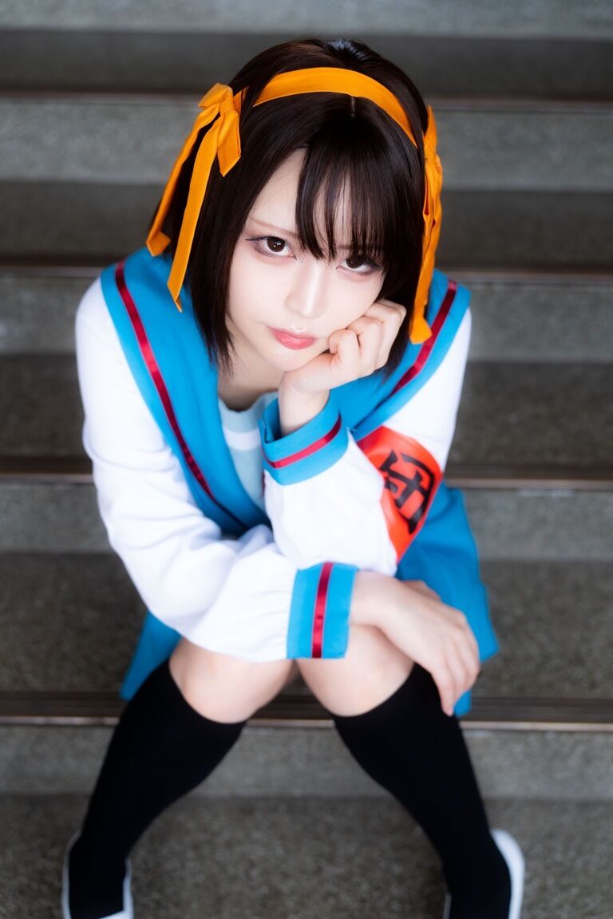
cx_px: 306
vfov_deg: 41.1
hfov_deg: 28.1
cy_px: 460
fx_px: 1226
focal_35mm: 48
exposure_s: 1/80
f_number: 2.8
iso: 250
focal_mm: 48
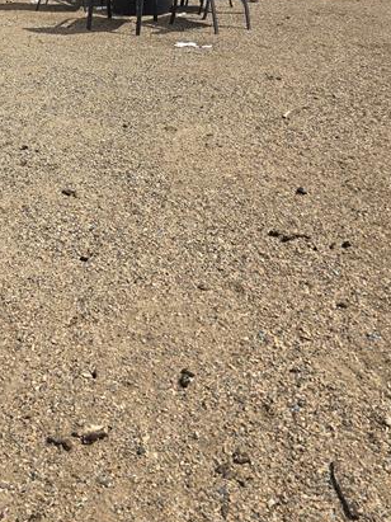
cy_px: 46
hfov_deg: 32.9
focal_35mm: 43
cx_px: 96
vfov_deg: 40.3
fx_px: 648
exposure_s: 1/1550
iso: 12
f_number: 1.7
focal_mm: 6.3
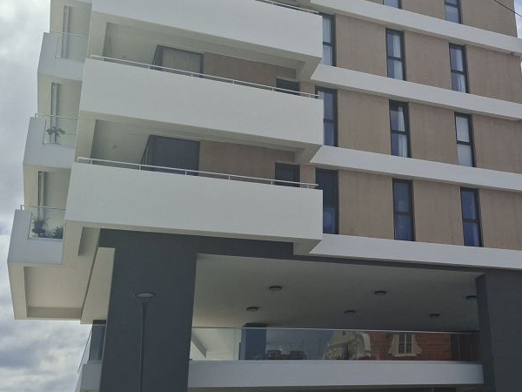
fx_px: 694
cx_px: 428
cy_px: 186
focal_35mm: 46
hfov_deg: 39.4
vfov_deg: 31.5
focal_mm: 5.54
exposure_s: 1/5000
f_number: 1.8
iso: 50
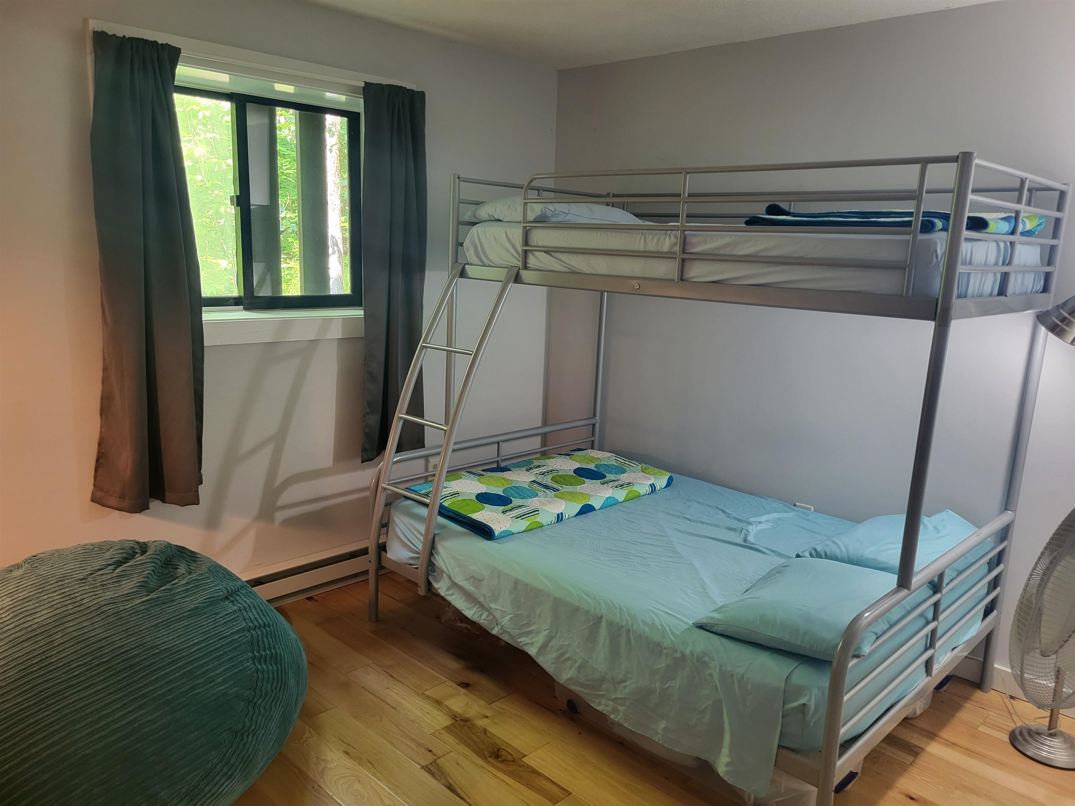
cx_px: 538
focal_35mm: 26
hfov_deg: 67.3
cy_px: 403
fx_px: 807
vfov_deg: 53.1
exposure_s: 1/40
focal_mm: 5.4
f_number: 1.8
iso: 250
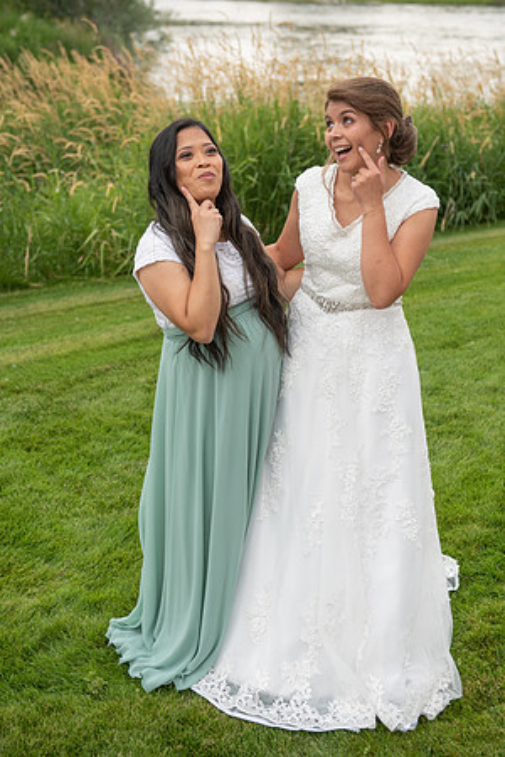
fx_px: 1178
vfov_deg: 35.6
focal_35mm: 56
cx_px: 252
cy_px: 378
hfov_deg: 24.2
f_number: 4.5
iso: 100
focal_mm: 56
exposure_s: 1/160
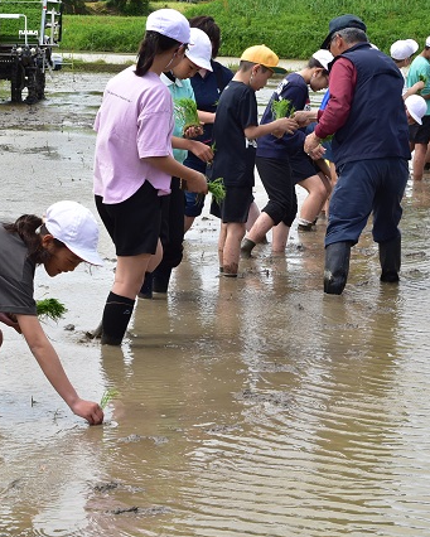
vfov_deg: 26.1
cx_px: 282
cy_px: 265
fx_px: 1161
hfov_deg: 20.9
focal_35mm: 73
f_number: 10
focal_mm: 34
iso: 400
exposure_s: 1/400
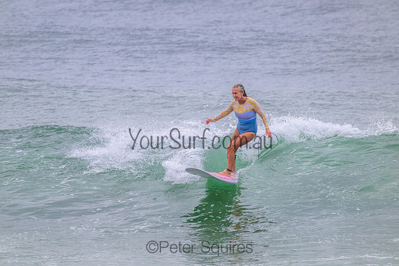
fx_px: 8868
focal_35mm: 800
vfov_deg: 1.7
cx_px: 200
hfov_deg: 2.6
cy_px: 133
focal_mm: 800
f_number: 11
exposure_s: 1/2000
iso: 1600
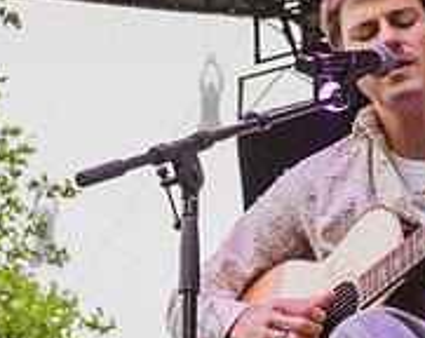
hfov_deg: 13.6
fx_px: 1770
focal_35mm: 141
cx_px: 383
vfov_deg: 10.9
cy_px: 160
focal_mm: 38
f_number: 4.5
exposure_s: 1/1250
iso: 2000
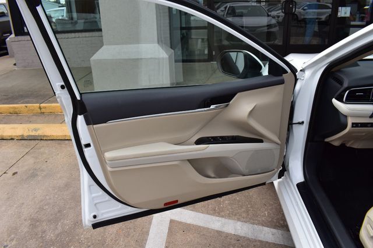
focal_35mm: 27
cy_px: 124
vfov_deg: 47.9
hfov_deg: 67.4
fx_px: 280
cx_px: 186
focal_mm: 18
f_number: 11
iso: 400
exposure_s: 1/400
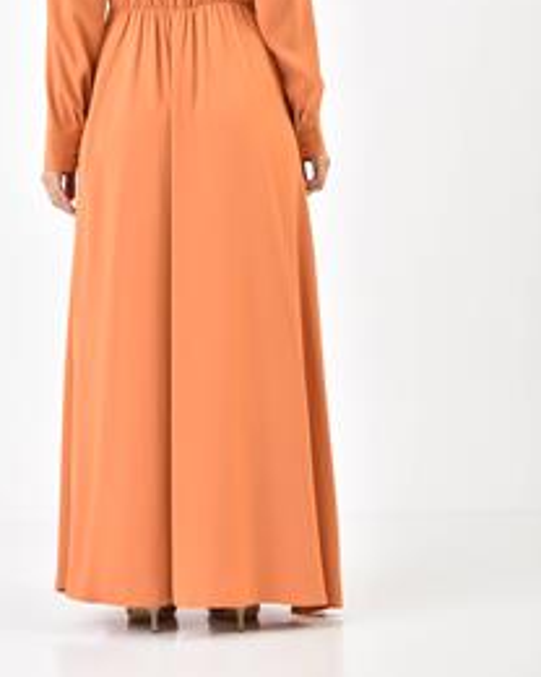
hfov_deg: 12.6
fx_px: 2442
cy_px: 112
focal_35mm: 122
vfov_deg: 15.6
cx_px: 192
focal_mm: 75
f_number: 6.3
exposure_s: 1/160
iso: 100
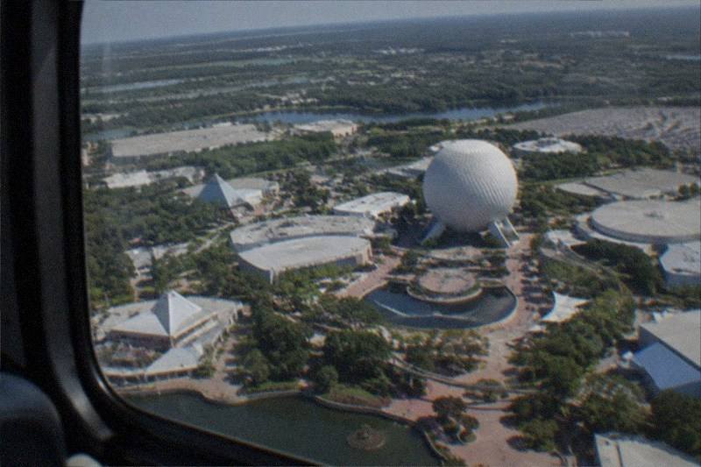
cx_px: 350
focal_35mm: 40
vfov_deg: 33.4
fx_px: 779
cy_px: 234
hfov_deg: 48.5
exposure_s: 1/250
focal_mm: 40
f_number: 10
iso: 800
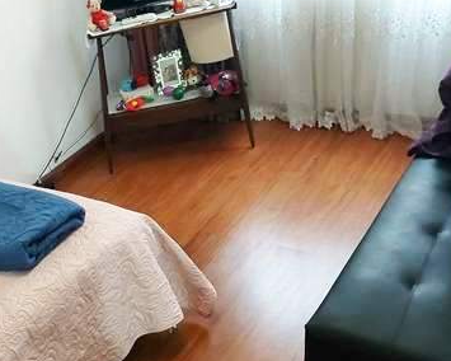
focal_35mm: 44
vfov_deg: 33.1
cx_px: 117
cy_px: 294
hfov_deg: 40.9
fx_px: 587
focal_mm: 4.58
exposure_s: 1/20
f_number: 2
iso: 800
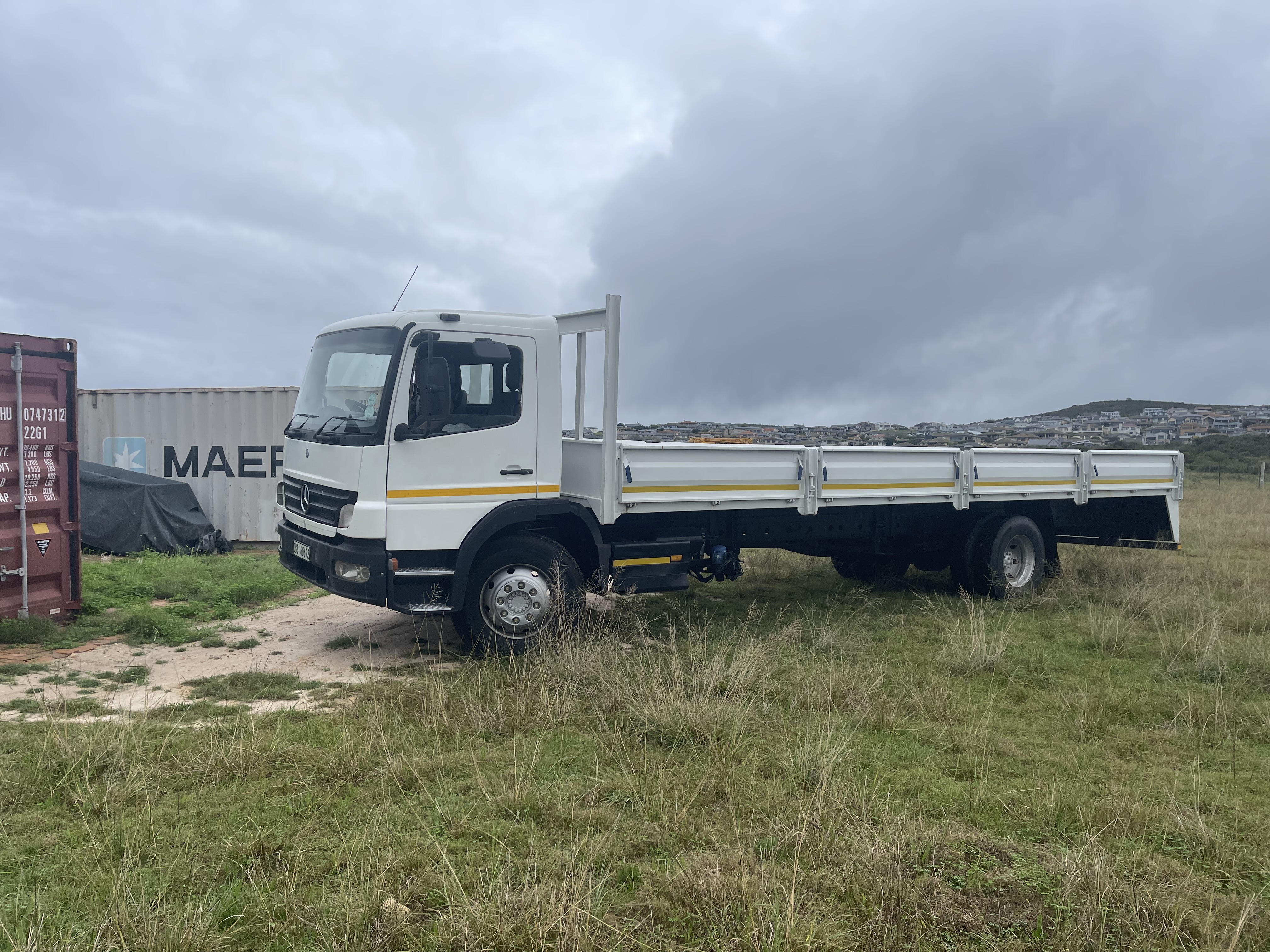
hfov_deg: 69.4
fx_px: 917
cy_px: 476
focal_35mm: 25
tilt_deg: +1.3
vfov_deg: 54.9
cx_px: 635
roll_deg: -2.0
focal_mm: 5.1
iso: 32
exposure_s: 1/1387
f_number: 1.6
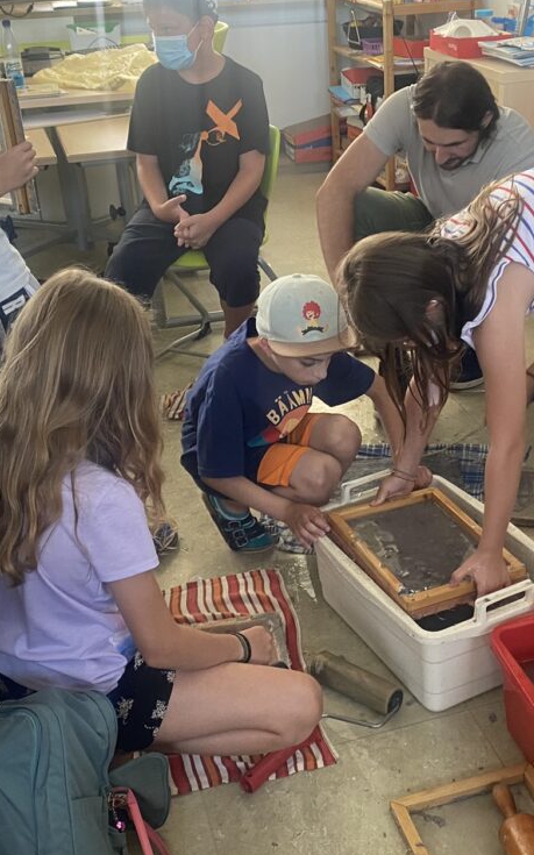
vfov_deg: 44.4
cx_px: 357
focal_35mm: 45
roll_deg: +3.3
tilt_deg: -26.6
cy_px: 426
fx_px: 1048
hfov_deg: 28.4
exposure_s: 1/60
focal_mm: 4.25
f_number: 1.8
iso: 125
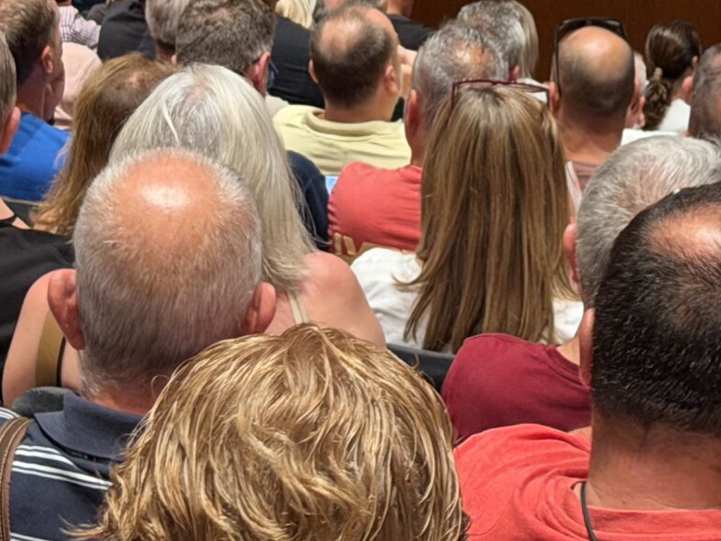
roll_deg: +0.5
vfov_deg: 9.0
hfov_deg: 12.3
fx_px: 3333
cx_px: 517
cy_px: -335
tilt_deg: -12.0
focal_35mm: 160
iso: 250
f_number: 1.78
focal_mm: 6.76
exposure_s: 1/33
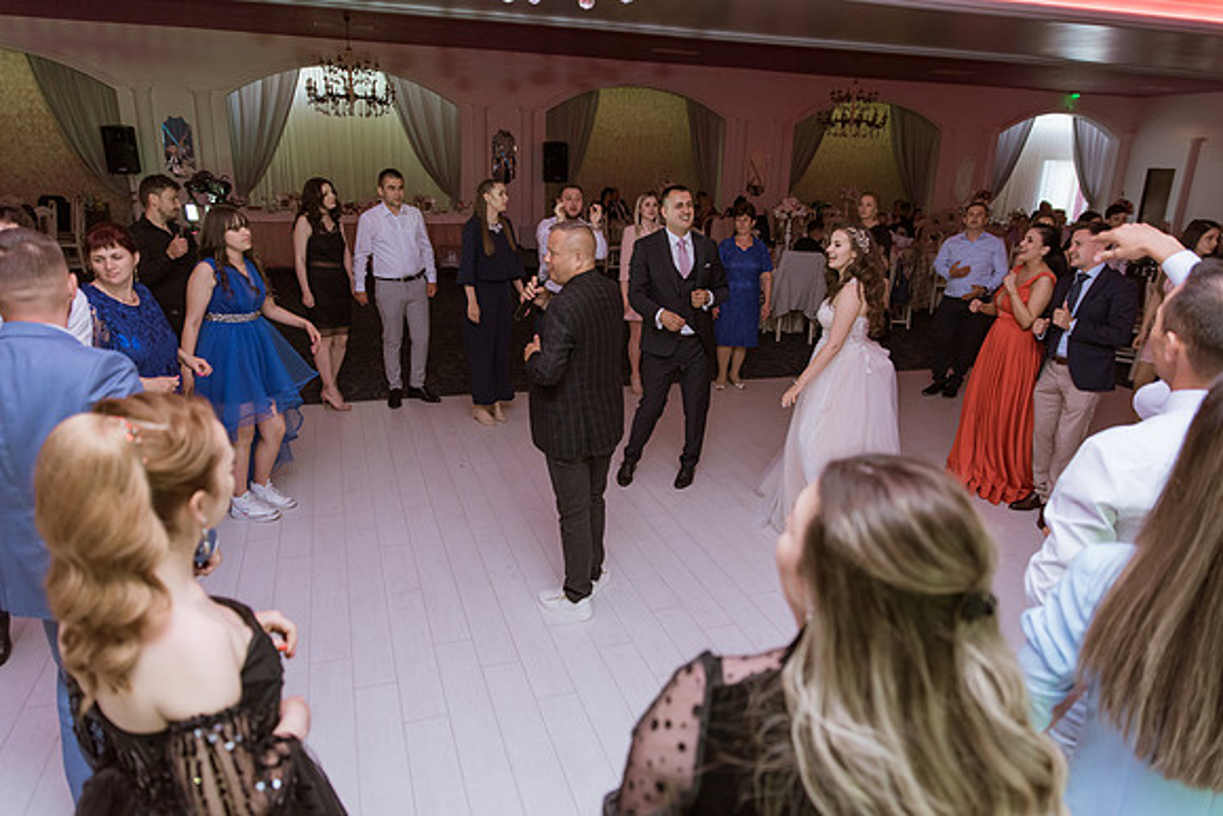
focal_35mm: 24
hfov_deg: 73.7
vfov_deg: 53.2
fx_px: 815
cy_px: 408
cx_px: 612
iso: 1000
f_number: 2.8
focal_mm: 24
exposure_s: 1/125
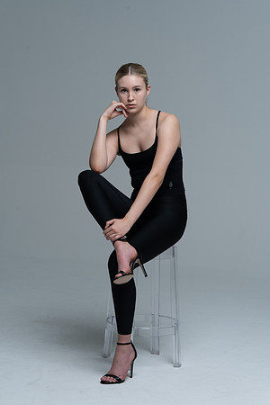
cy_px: 202
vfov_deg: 24.5
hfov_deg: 16.5
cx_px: 135
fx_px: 934
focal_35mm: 83
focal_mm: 83
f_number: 9
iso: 320
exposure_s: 1/160
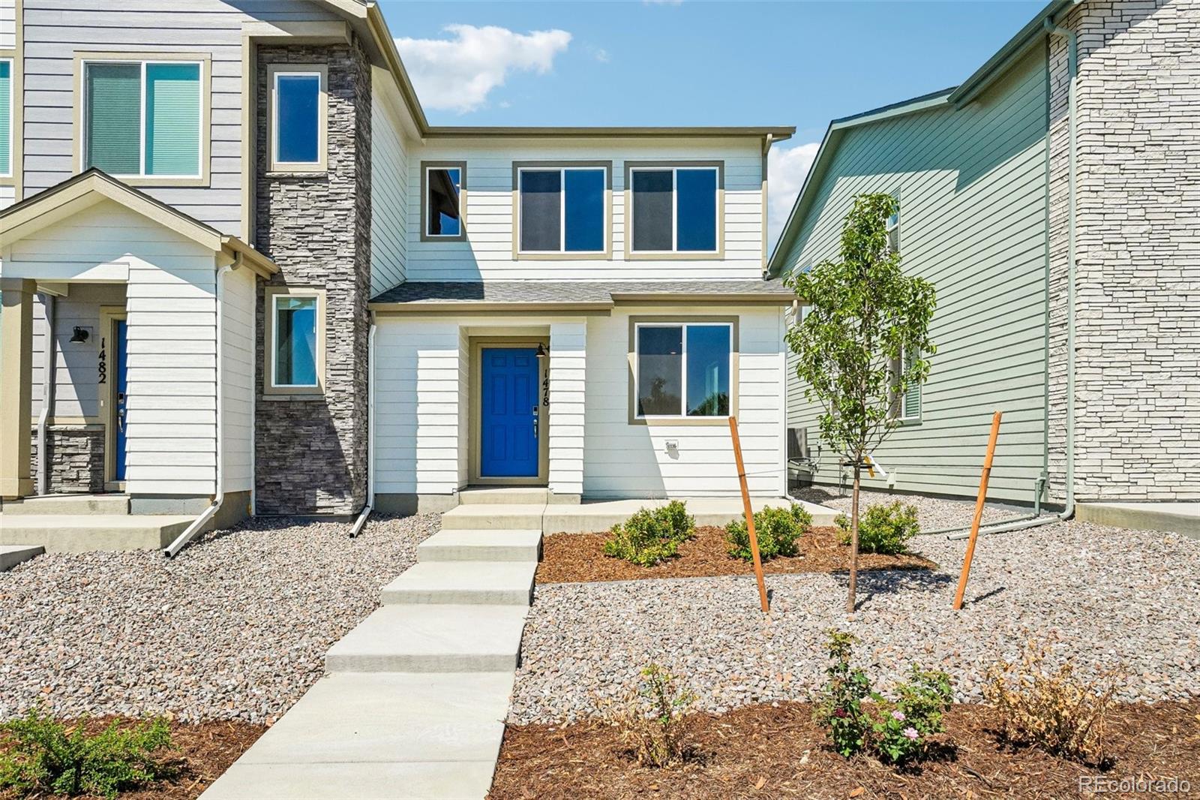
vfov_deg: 56.1
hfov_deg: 77.3
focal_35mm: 22
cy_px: 400
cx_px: 600
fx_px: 750
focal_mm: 15
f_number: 8
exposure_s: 1/2000
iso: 320
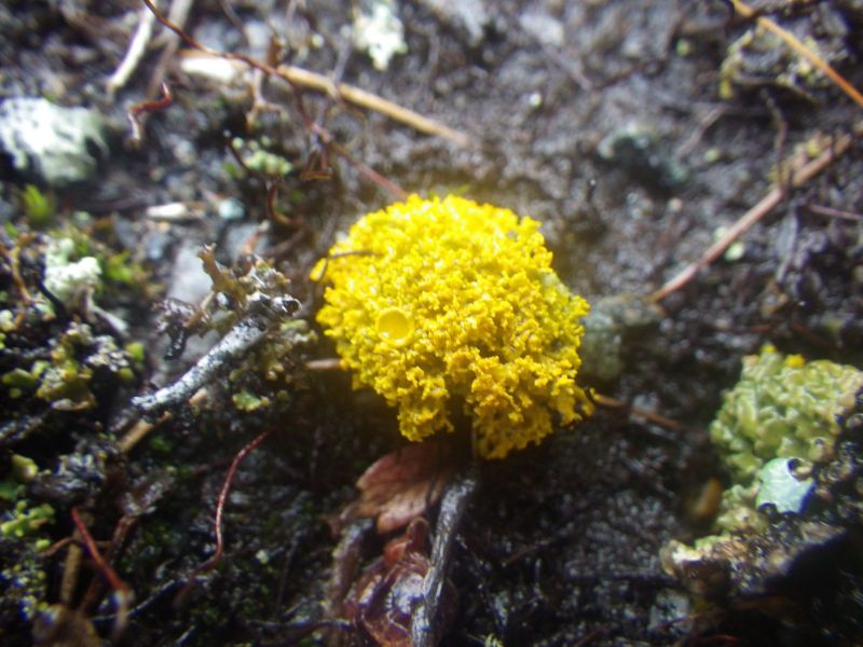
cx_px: 432
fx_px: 848
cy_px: 324
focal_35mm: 34
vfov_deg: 41.8
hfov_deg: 54.0
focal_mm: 6.1
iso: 400
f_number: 3.8
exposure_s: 1/50
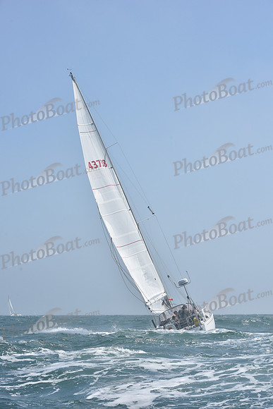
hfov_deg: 19.5
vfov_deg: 28.8
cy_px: 204
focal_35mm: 70
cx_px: 136
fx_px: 796
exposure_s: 1/1000
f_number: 11
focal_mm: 70
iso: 320
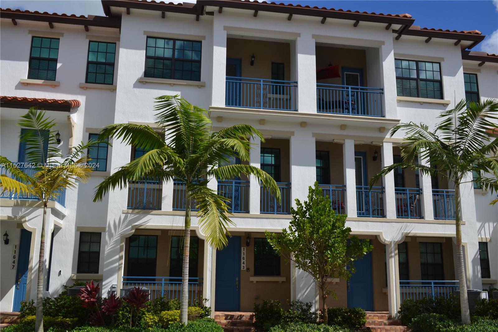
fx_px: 456
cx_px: 249
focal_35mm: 33
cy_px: 166
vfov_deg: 40.0
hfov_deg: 57.2
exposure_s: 1/320
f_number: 9
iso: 100
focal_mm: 22
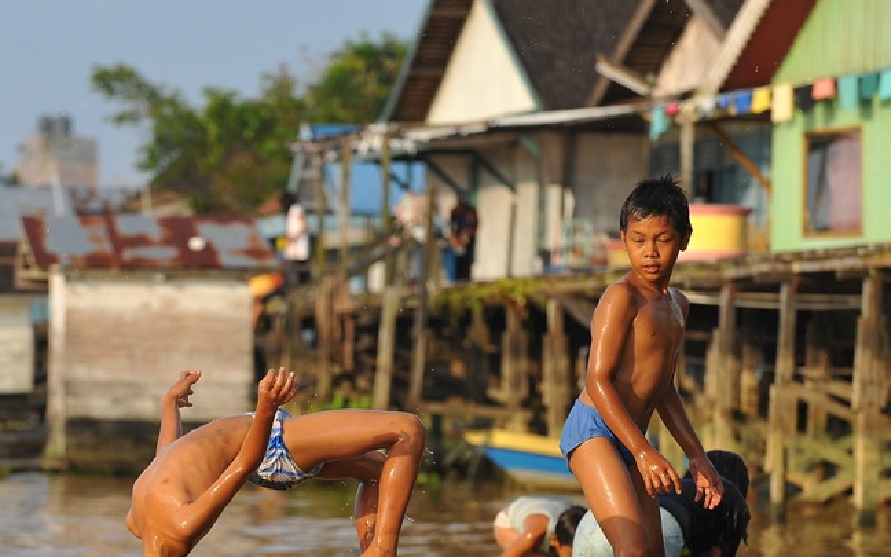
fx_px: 4201
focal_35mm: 173
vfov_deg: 7.6
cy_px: 452
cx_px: 342
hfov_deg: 12.1
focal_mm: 110
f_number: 4.5
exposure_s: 1/3200
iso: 640
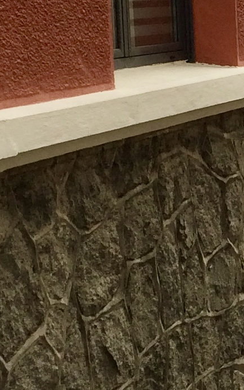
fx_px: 1534
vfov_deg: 14.5
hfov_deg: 8.6
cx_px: 476
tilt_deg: -8.8
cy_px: 213
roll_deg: +1.6
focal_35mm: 144
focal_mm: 4.15
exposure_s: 1/1053
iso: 32
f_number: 2.2
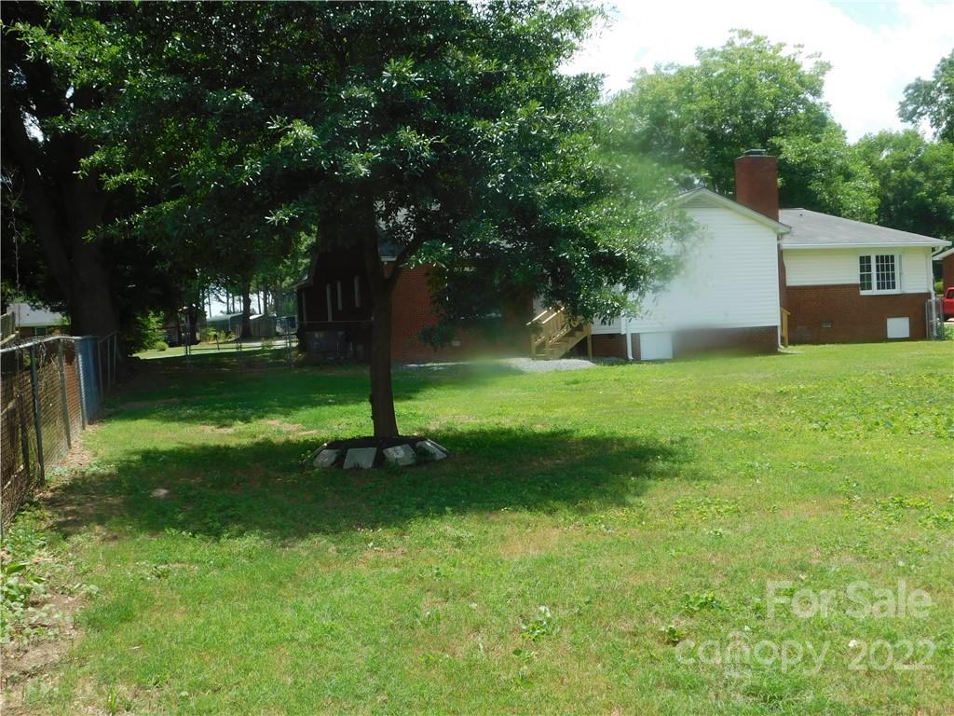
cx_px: 477
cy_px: 358
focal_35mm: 36
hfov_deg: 51.4
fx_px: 992
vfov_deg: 39.7
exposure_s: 1/640
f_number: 3.5
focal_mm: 6.3
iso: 125
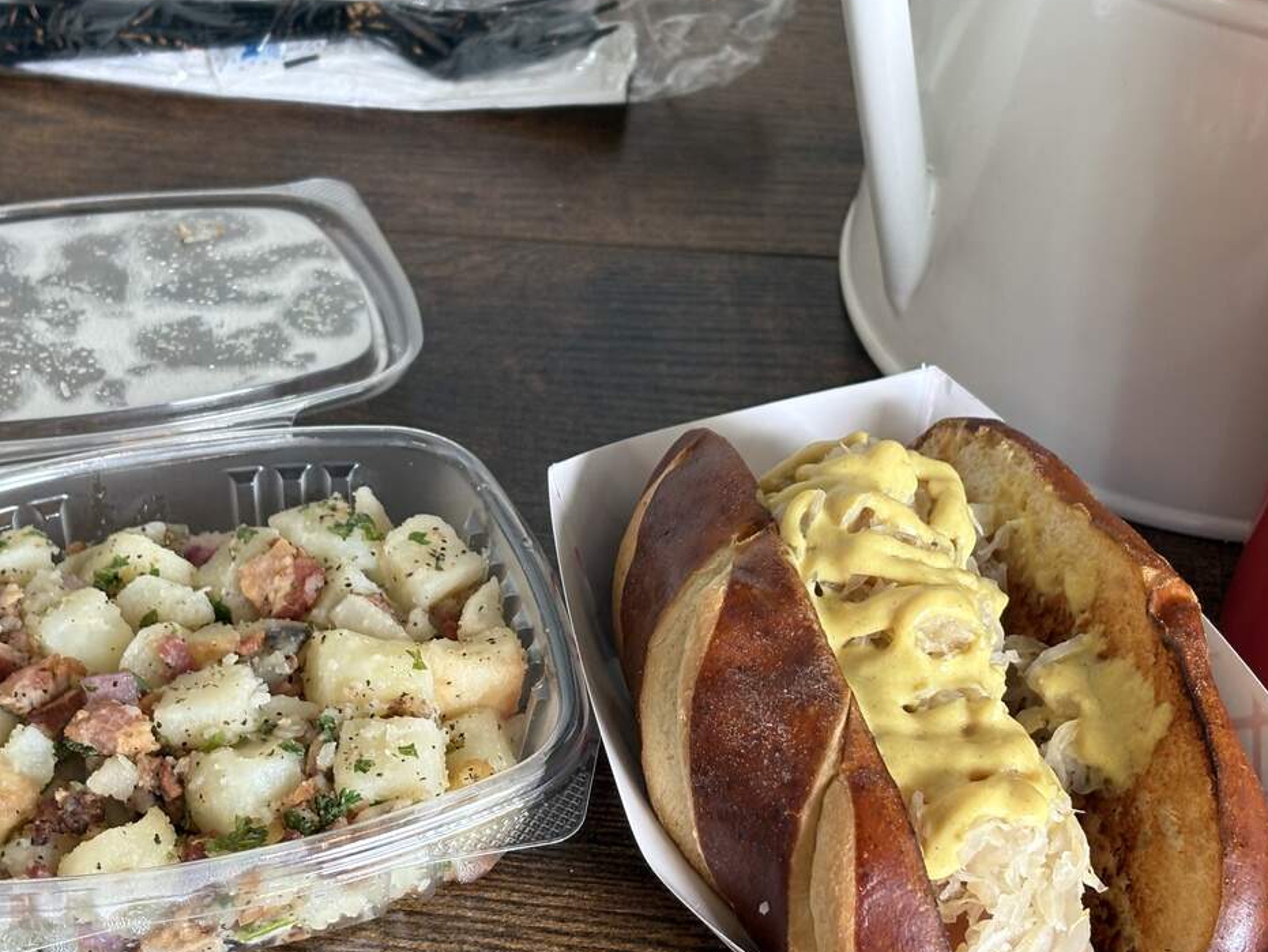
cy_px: 592
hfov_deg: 28.9
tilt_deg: -42.9
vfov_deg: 21.9
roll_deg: -2.6
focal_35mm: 67
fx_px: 2455
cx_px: 554
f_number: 1.6
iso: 64
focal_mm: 5.96
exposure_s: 1/60
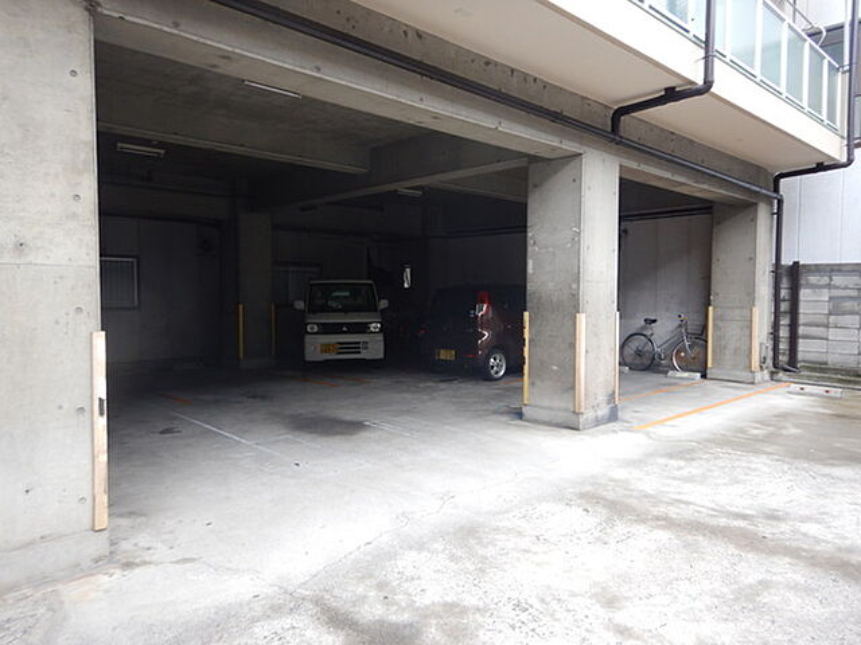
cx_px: 430
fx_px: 597
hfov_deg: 71.6
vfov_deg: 56.8
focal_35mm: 24
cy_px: 322
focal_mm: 4.3
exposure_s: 1/50
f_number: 2.8
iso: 125
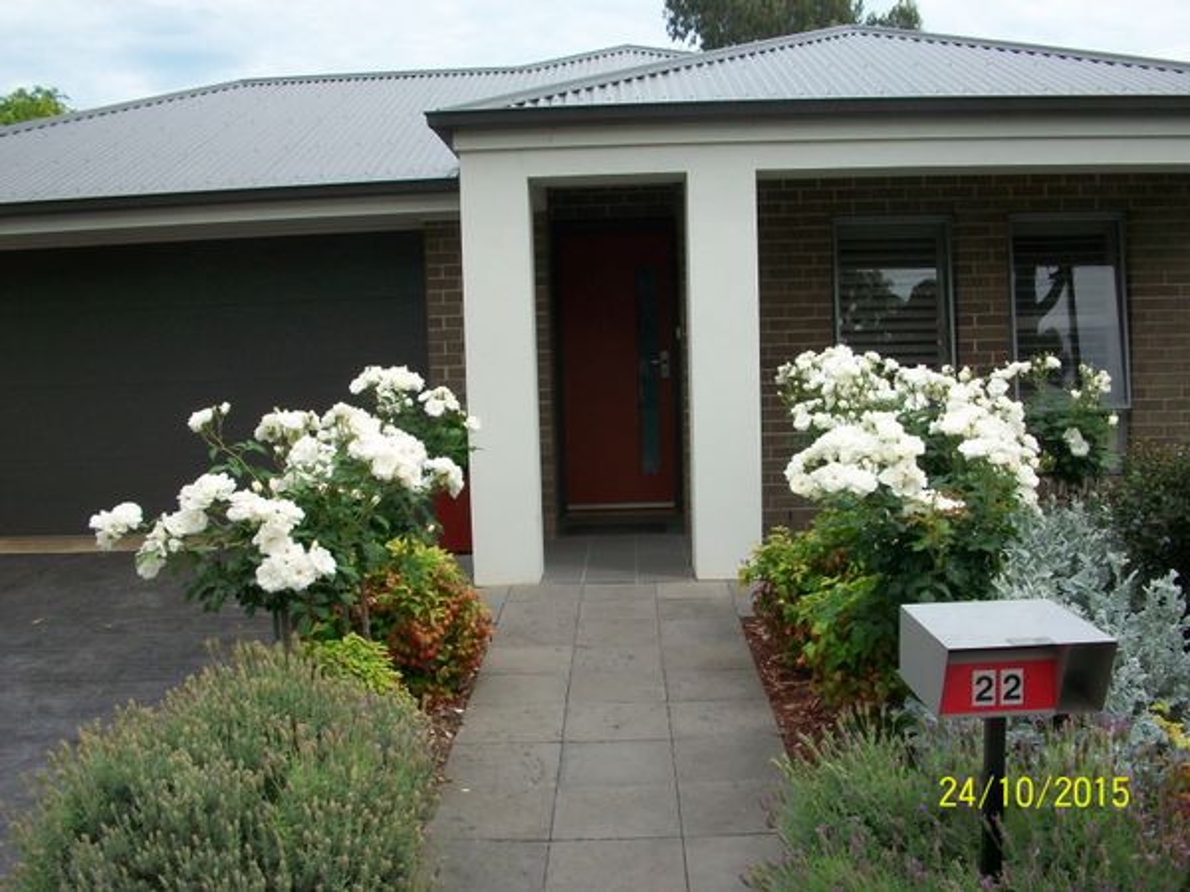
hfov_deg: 54.0
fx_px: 1169
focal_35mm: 34
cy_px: 446
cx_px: 595
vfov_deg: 41.8
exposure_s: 1/250
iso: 80
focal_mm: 5.7
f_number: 5.5
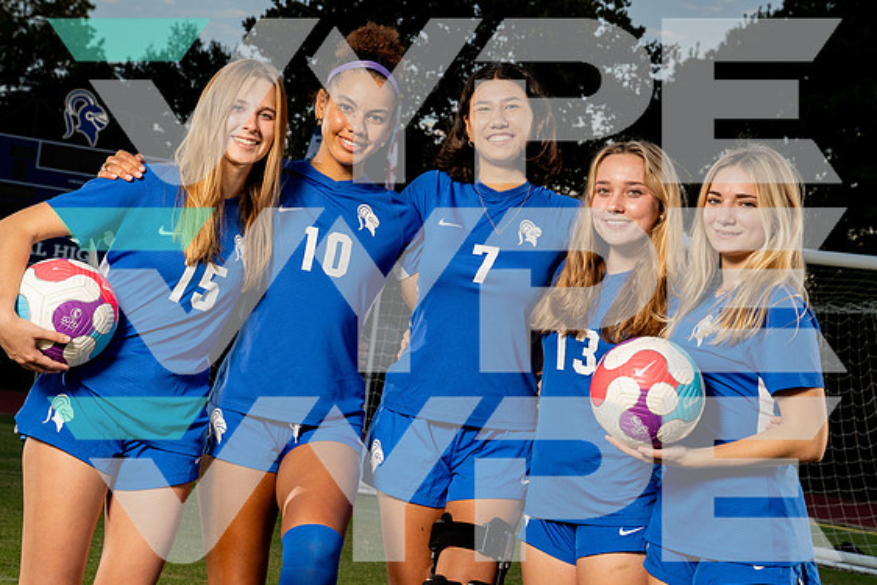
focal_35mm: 64
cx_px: 449
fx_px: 1559
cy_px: 291
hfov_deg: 31.4
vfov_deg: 21.3
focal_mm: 62
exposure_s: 1/250
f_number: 8
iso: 500
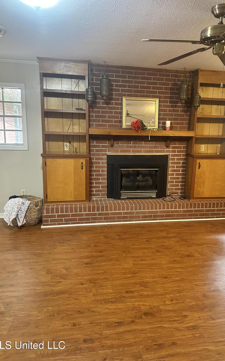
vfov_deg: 70.4
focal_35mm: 26
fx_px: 255
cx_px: 127
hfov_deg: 47.5
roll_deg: -2.1
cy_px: 178
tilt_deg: -10.2
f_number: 1.78
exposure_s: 1/60
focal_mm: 6.86
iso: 640
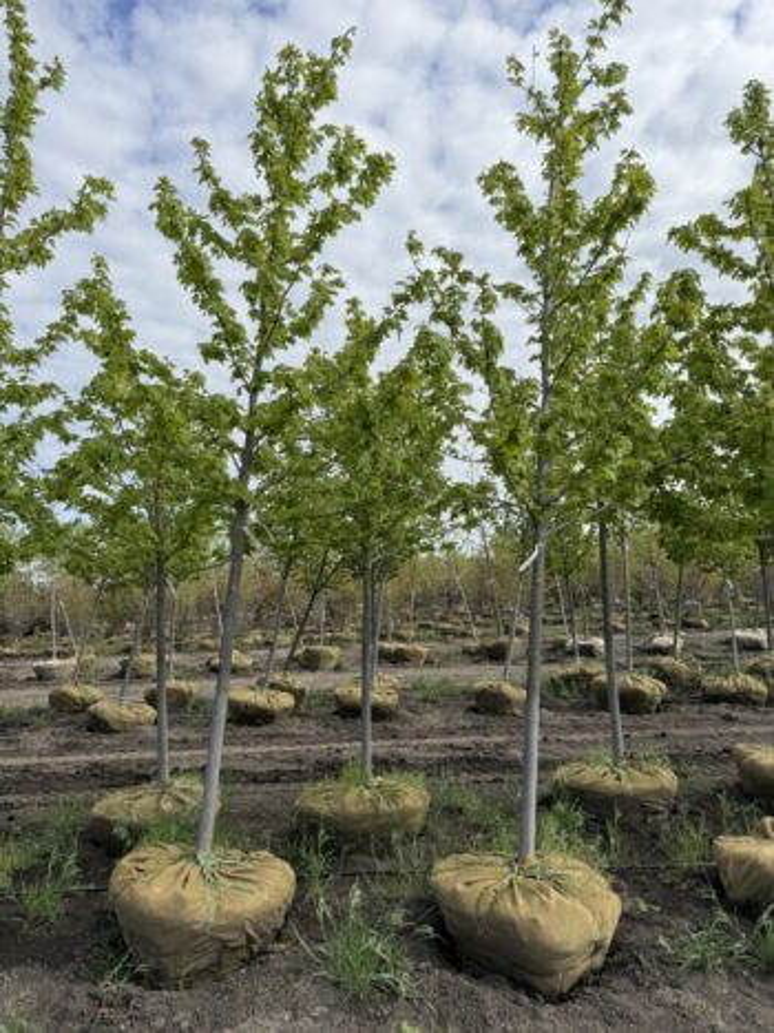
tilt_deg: +5.5
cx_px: 387
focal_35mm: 24
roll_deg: +2.9
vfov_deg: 71.6
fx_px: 716
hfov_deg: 56.8
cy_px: 516
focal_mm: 6.76
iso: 80
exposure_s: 1/3759
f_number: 1.78
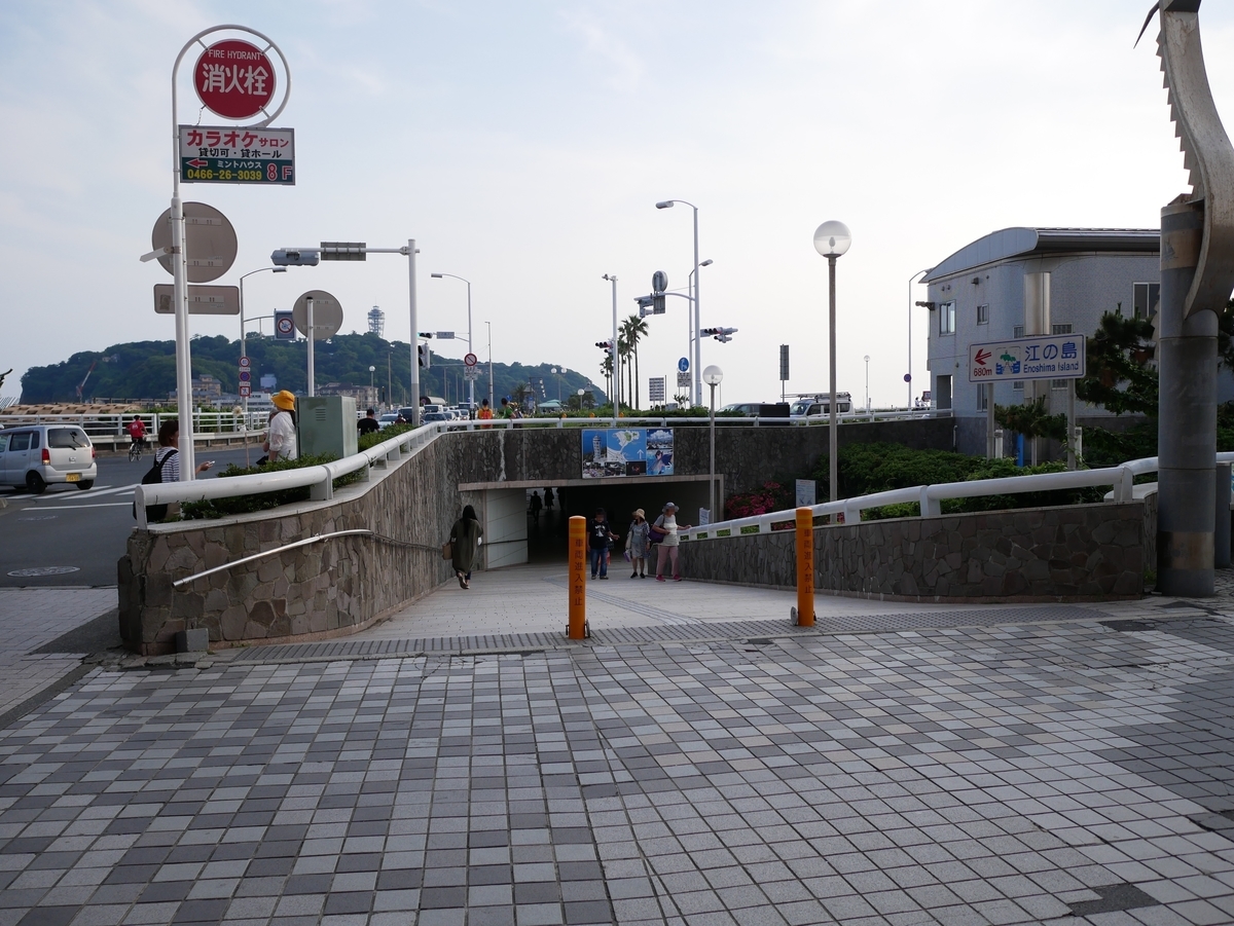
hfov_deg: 59.9
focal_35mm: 30
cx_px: 617
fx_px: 1070
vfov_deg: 46.8
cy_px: 463
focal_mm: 15
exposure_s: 1/2500
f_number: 2.5
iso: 200
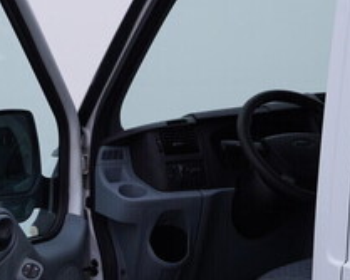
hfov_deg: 21.3
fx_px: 921
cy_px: 212
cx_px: 79
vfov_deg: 17.2
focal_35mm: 89
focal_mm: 24
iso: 125
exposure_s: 1/100
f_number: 4.5
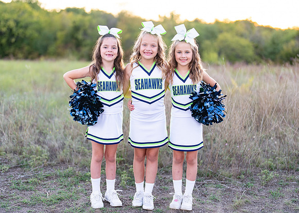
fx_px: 492
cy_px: 117
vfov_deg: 24.5
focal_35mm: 58
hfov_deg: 33.8
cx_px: 143
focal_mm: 50
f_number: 1.2
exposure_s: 1/320
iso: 250
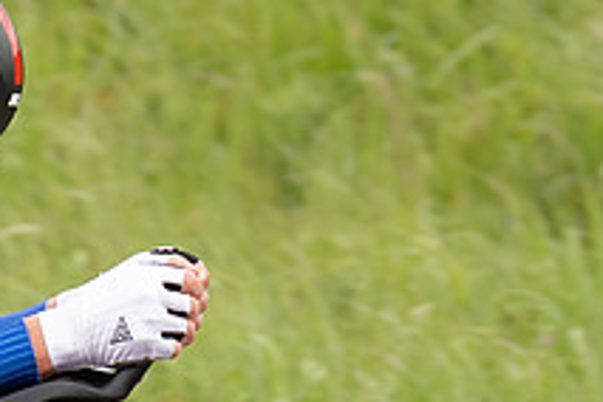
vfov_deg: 0.8
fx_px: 27920
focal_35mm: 1667
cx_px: -348
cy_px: 76
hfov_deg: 1.2
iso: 400
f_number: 4
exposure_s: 1/1000
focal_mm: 200
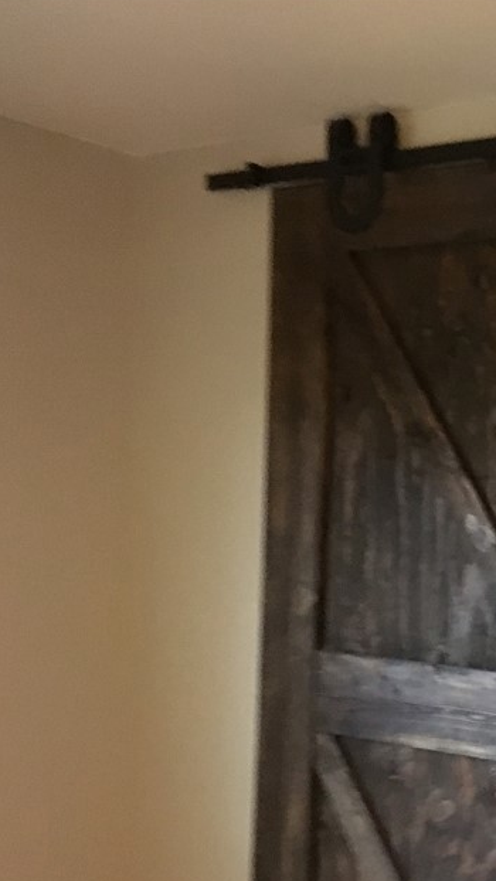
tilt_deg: +6.4
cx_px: 700
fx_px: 1215
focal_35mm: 52
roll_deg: -2.6
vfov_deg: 39.7
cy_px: 537
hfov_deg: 20.4
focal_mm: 4.15
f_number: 2.2
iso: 320
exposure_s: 1/15
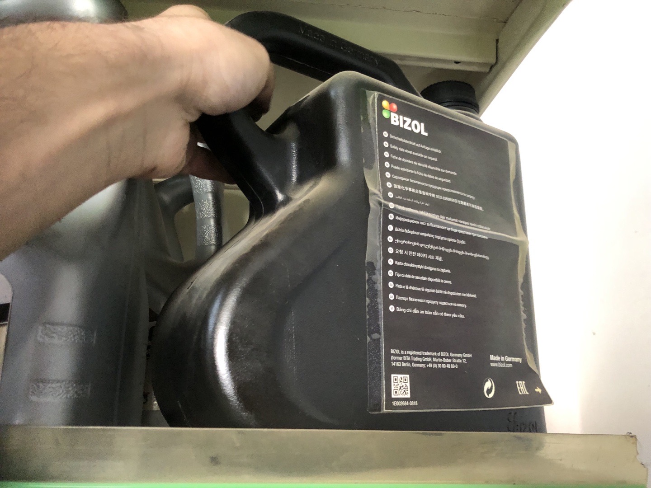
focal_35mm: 28
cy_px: 244
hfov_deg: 63.4
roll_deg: +0.7
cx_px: 326
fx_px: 527
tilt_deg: +16.3
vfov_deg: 49.7
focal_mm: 4
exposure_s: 1/13
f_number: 1.8
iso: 100
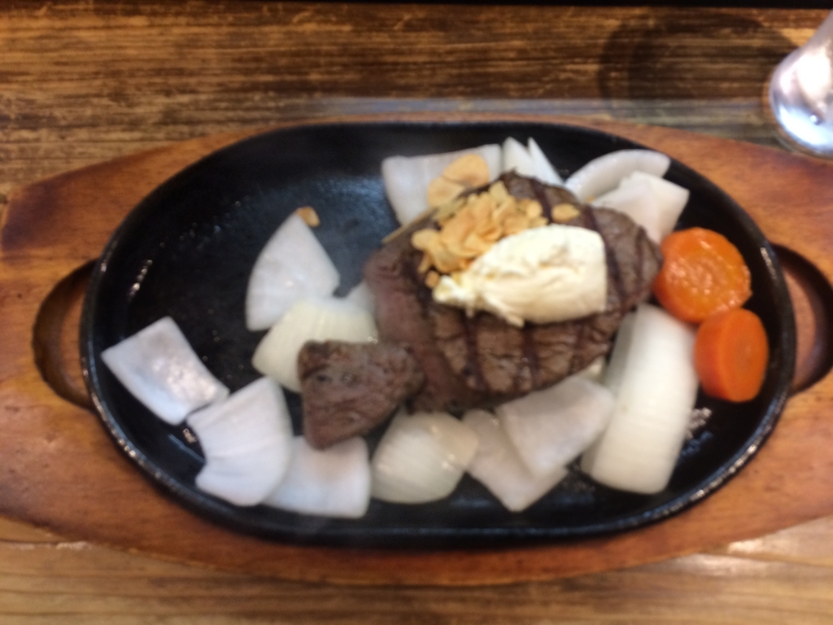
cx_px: 416
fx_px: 698
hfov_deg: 61.7
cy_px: 312
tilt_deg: -72.9
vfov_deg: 48.2
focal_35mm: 29
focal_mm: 4.15
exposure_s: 1/30
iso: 125
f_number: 2.2
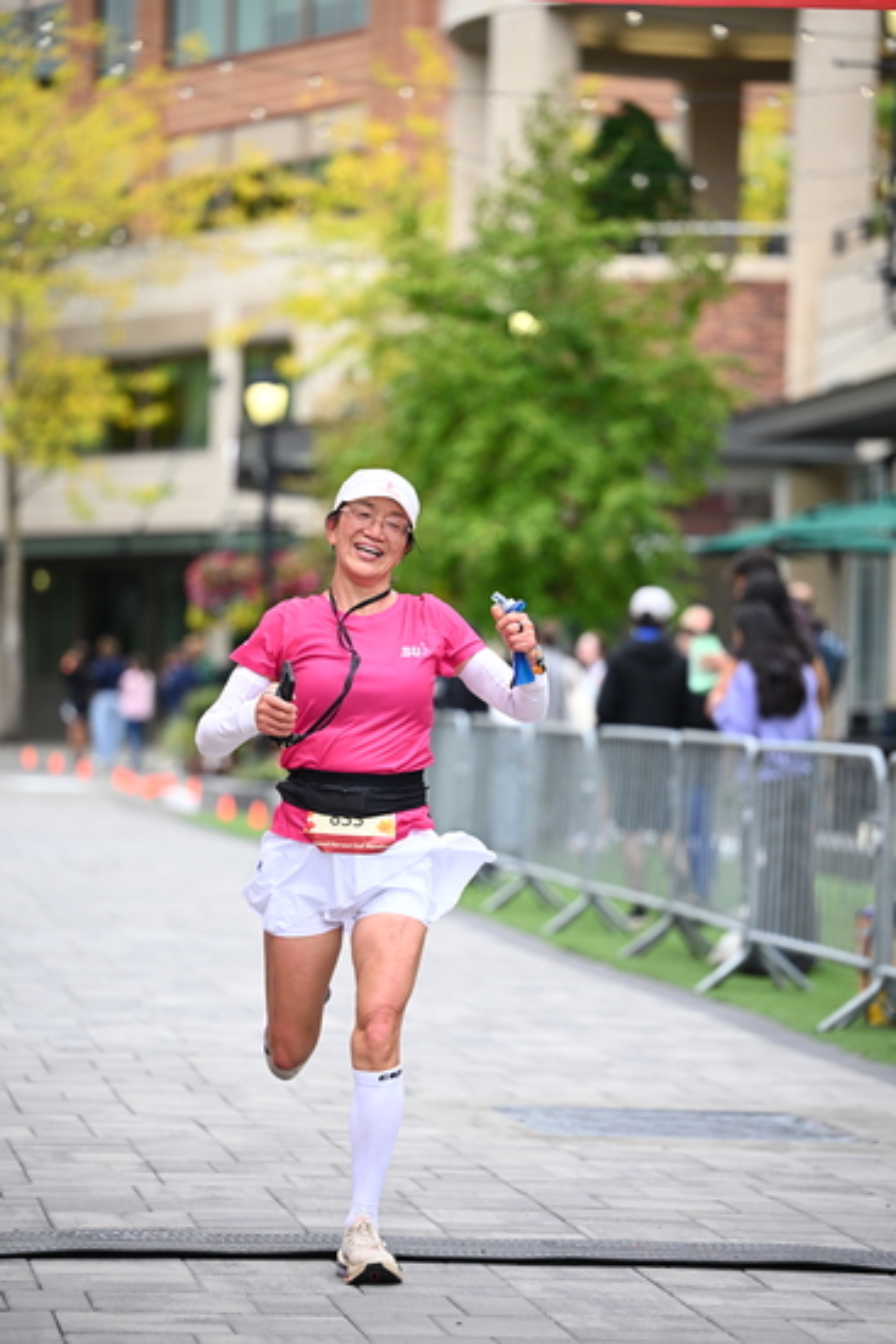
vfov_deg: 15.8
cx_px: 448
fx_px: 4850
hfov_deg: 10.6
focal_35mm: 130
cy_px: 672
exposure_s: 1/1600
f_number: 2.8
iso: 640
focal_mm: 130
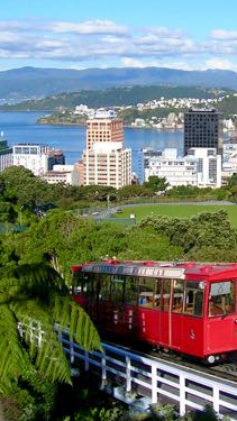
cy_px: 187
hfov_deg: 18.2
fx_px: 726
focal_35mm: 65
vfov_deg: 32.3
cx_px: 224
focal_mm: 5.4
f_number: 4.8
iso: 50
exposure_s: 1/464
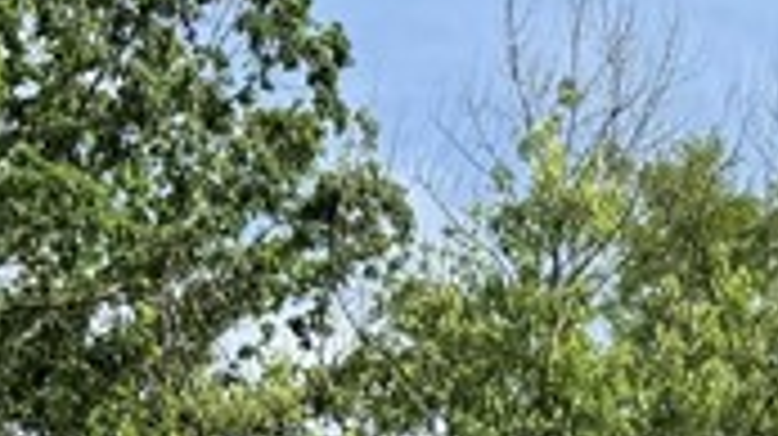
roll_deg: -4.0
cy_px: 1519
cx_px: 747
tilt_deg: +2.7
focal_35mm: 155
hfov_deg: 13.7
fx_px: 3195
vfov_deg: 6.7
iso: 80
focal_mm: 6.76
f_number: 1.78
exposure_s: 1/3145
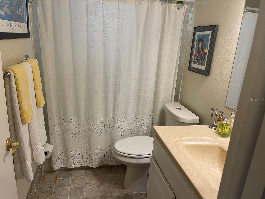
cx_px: 132
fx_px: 191
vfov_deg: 54.9
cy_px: 100
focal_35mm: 25
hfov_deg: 69.4
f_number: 1.6
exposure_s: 1/60
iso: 100
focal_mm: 5.1
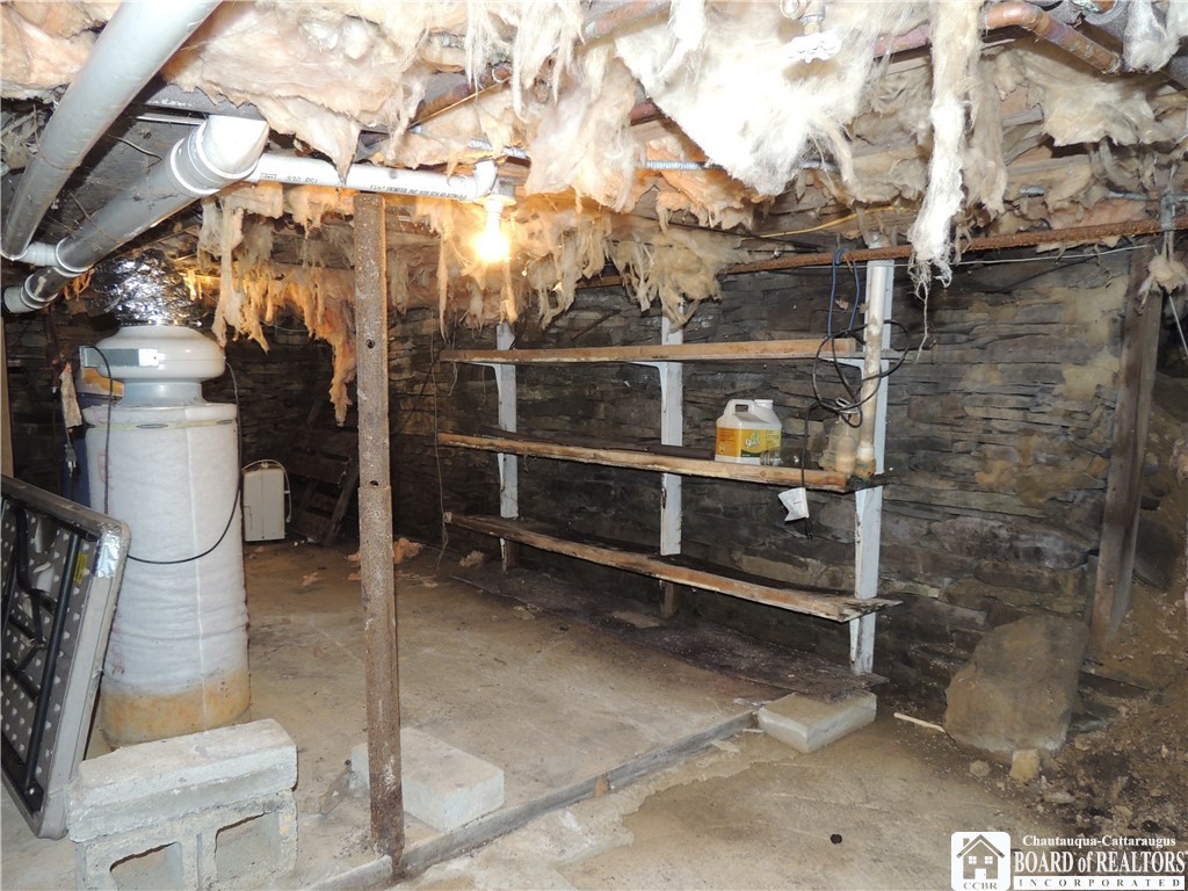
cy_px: 446
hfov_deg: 71.6
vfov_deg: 56.8
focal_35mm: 24
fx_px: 824
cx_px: 594
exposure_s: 1/30
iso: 200
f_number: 3
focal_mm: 4.3
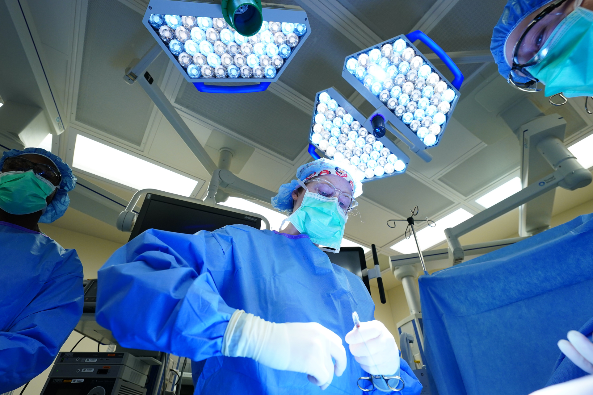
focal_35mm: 18
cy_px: 198
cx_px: 296
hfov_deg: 90.0
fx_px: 296
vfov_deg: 67.4
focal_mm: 18
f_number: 4.5
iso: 1600
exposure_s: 1/500
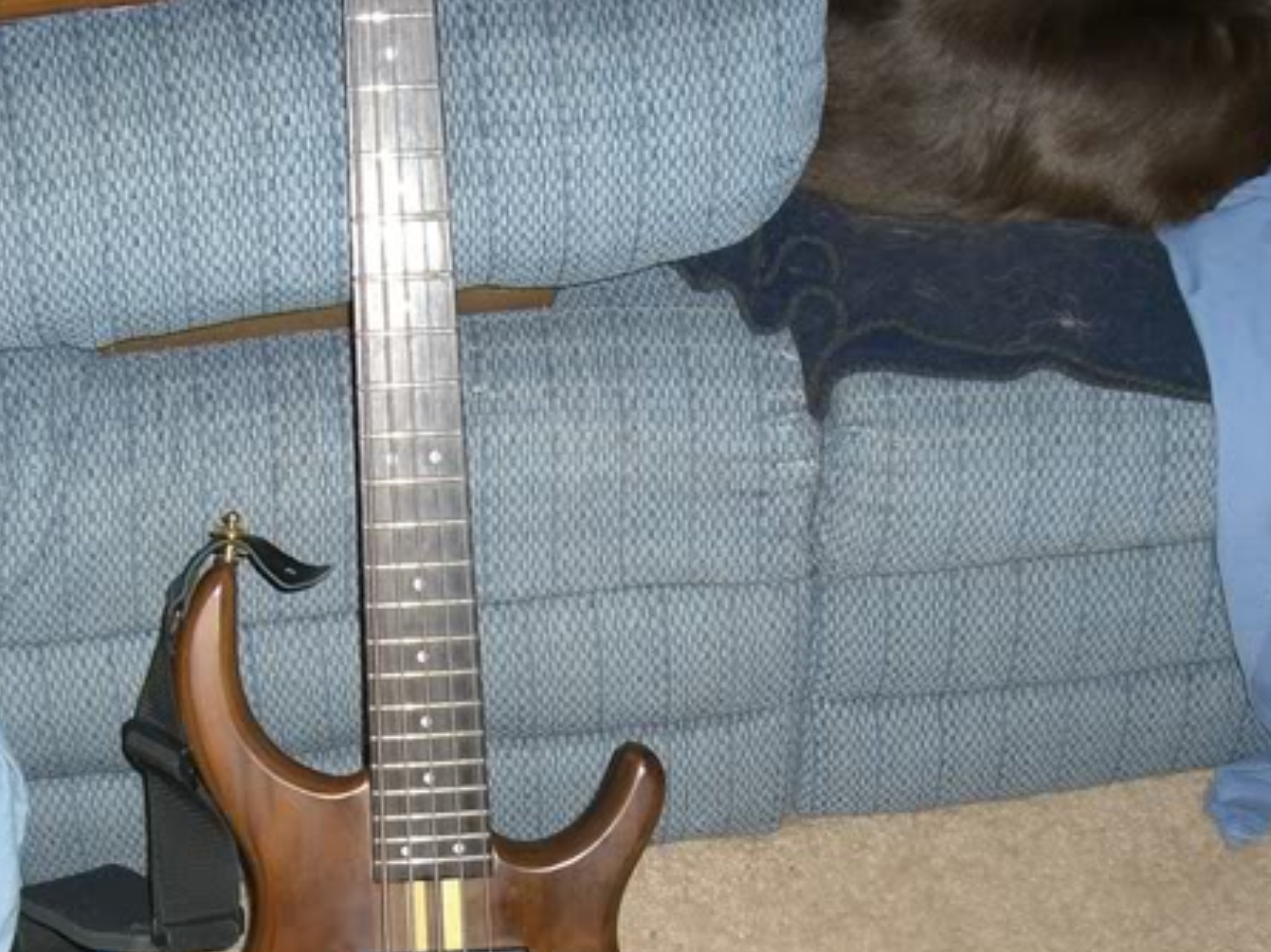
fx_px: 2496
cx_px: 415
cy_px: 756
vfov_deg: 21.4
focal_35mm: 68
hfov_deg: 28.4
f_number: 2.7
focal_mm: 6.2
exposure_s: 1/60
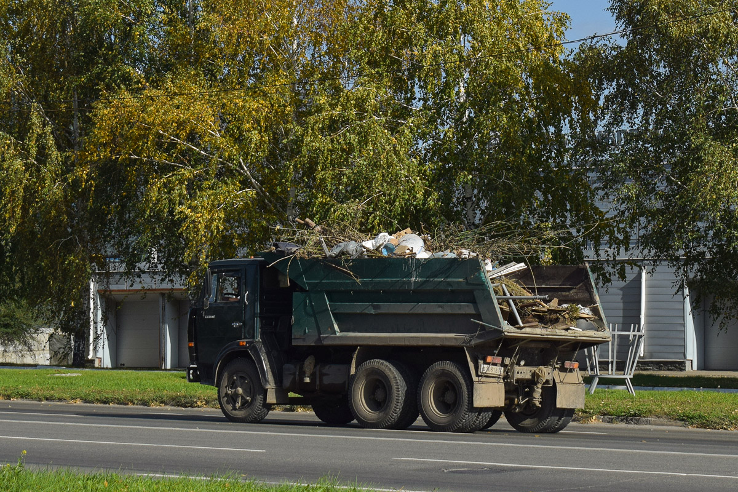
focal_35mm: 82
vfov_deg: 16.6
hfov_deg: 24.6
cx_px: 369
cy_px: 246
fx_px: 1691
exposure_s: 1/1250
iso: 200
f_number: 7.1
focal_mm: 55
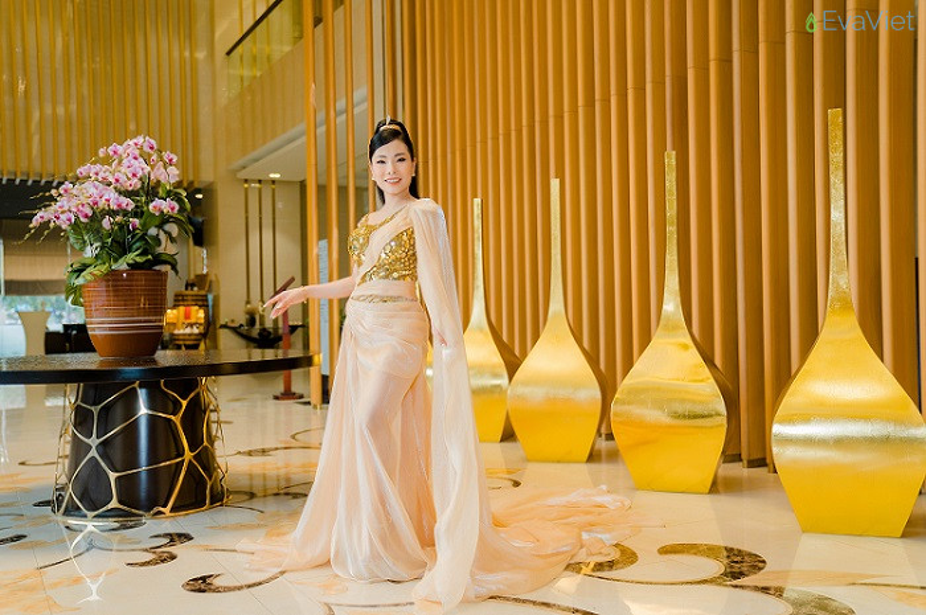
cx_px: 463
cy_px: 308
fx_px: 951
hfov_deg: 51.9
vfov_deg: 35.9
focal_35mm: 37
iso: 640
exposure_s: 1/125
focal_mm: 37
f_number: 2.8
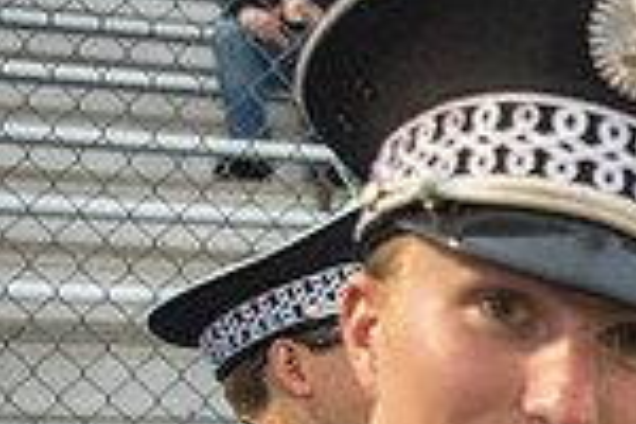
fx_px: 1643
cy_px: 634
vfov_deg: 13.8
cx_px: 992
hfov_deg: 18.9
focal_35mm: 93
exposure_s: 1/800
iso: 2000
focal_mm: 24
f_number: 3.2
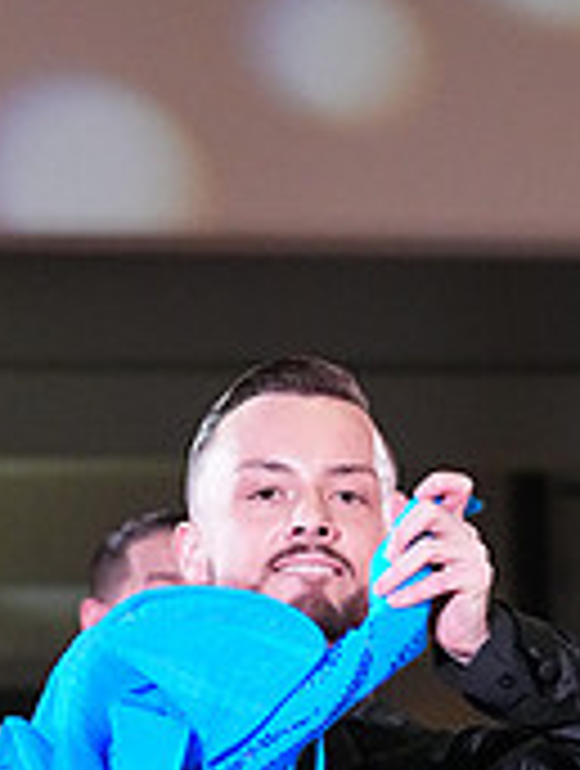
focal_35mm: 345
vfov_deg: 5.7
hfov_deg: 4.3
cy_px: 1288
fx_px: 7679
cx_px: 164
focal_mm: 106
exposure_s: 1/400
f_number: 5
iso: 8000
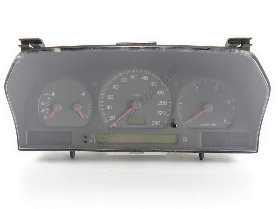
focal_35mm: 26
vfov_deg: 53.0
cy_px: 104
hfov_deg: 67.3
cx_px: 139
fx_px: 209
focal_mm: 4.6
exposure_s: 1/30
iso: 100
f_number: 3.2
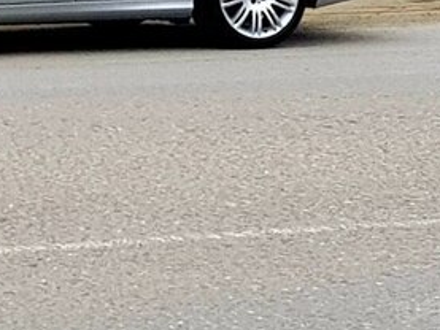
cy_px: -53
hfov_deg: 29.1
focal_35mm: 62
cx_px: -6
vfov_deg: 22.1
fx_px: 788
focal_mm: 4.2
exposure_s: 1/1316
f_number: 1.7
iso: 40
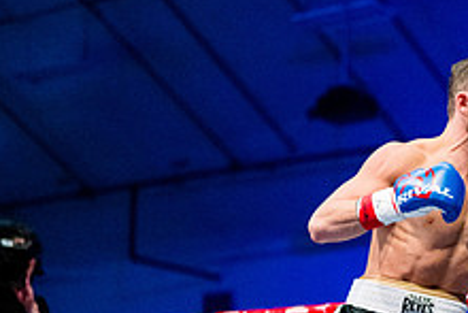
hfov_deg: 14.1
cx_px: 520
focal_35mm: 142
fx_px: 1847
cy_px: 286
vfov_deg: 9.6
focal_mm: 50
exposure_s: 1/1600
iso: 6400
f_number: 1.4
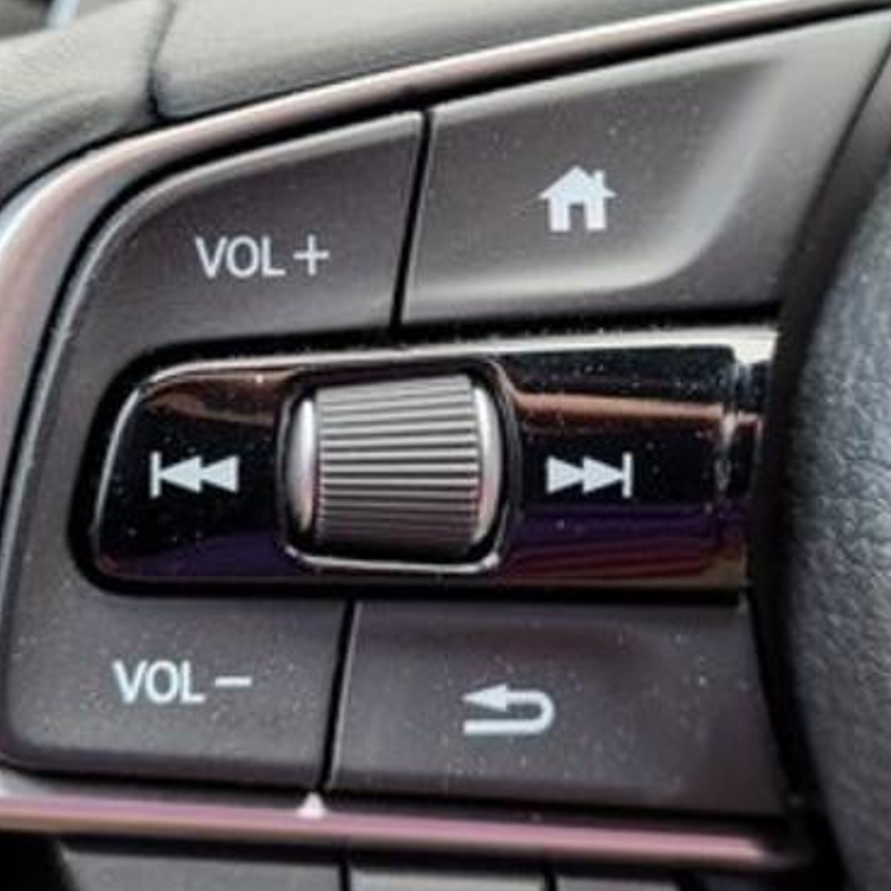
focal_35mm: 64
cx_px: 390
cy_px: 344
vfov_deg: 26.8
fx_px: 1864
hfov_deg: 26.9
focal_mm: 5.4
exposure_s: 1/60
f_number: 1.8
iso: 250
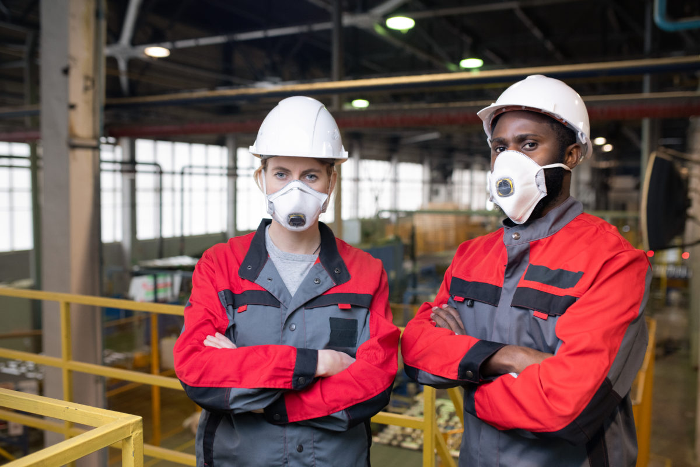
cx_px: 350
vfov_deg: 37.9
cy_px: 234
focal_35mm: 35
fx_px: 681
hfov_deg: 54.4
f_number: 2.8
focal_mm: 35
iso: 800
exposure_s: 1/125
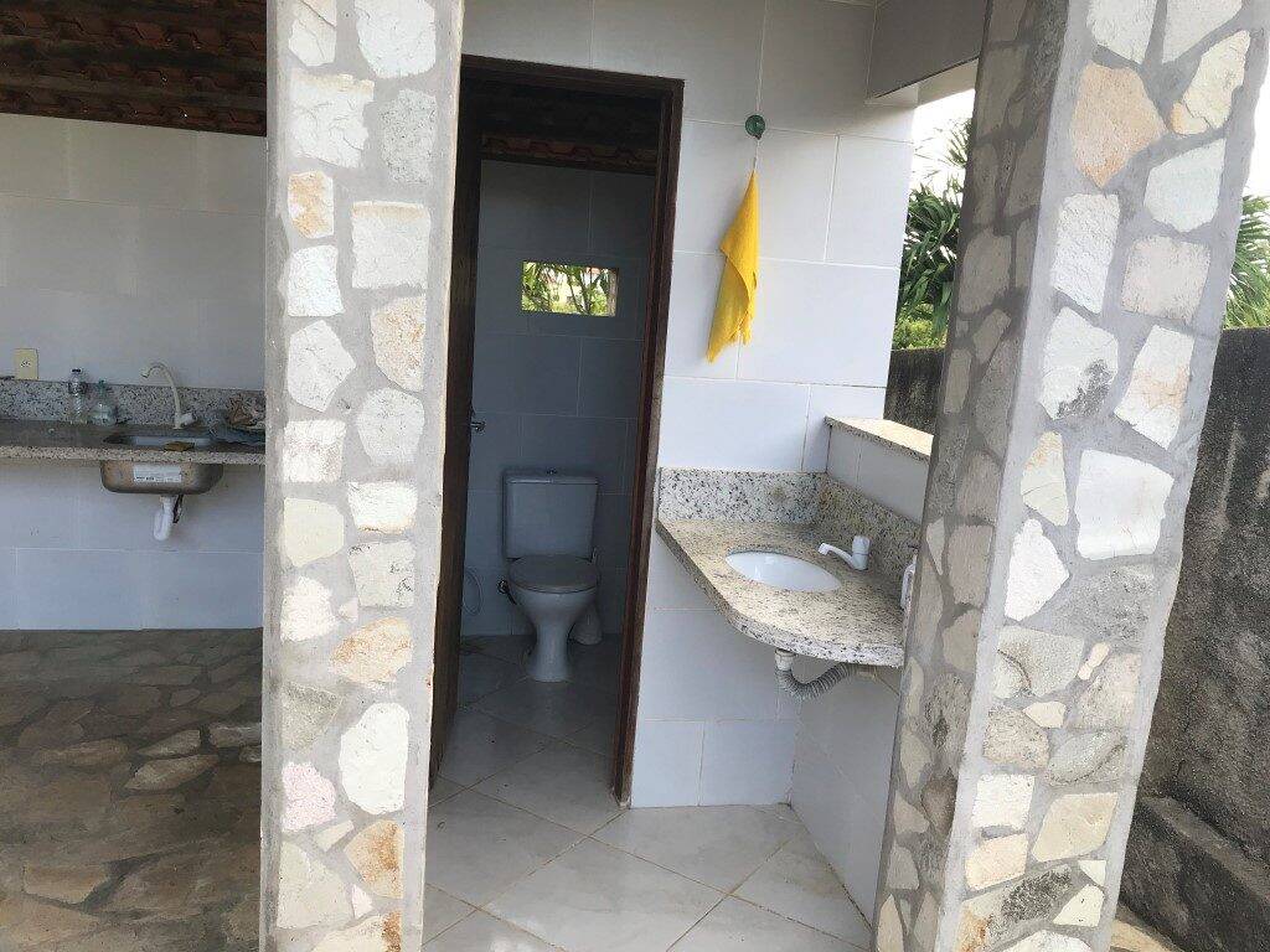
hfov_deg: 63.4
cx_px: 635
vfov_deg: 49.7
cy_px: 476
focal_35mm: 28
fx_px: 1027
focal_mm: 3.99
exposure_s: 1/194
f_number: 1.8
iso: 20
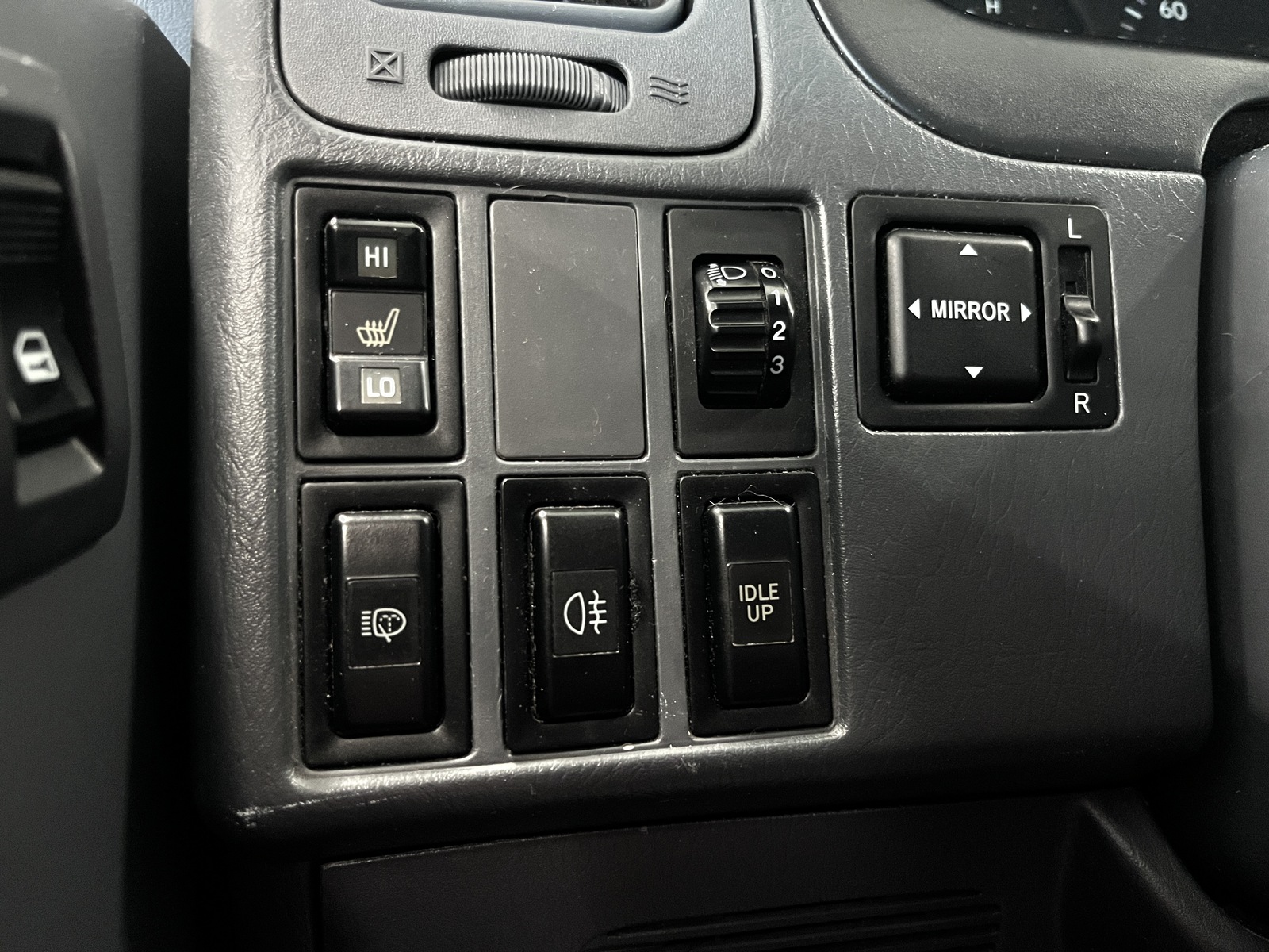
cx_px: 634
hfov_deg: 67.3
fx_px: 953
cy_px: 476
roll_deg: -2.4
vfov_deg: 53.1
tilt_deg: -11.2
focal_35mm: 26
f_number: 1.6
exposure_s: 1/50
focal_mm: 5.1
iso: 500
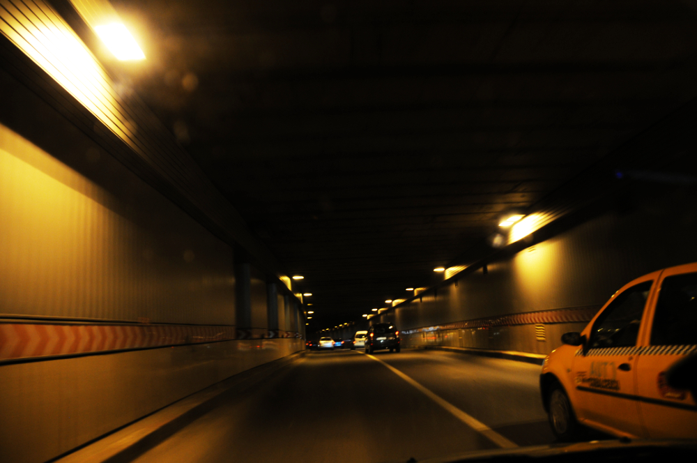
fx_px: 522
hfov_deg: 67.4
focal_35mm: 27
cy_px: 232
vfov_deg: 47.8
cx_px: 348
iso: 320
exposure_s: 1/40
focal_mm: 18
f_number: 3.5
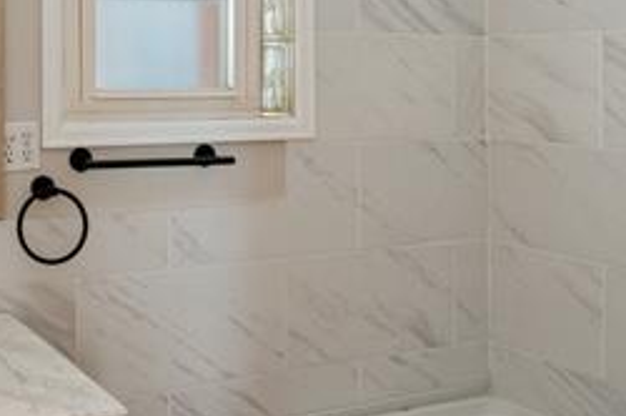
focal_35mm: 41
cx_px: -13
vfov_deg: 31.7
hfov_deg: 40.9
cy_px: 80
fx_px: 712
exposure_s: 1/4
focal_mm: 16
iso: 640
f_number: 10
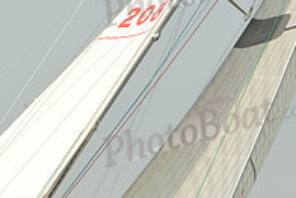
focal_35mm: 290
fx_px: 2386
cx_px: 26
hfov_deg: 7.1
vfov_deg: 4.7
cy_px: 227
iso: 320
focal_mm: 98
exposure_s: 1/1250
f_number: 9
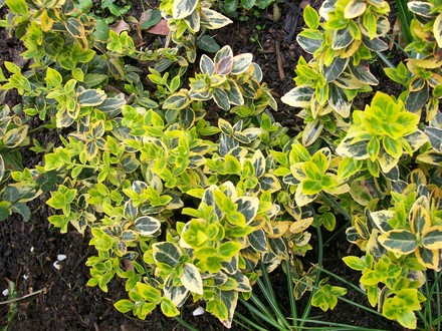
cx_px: 221
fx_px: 460
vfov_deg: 39.7
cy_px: 166
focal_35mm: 36
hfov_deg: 51.4
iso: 80
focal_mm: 6
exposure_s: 1/123
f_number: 2.7
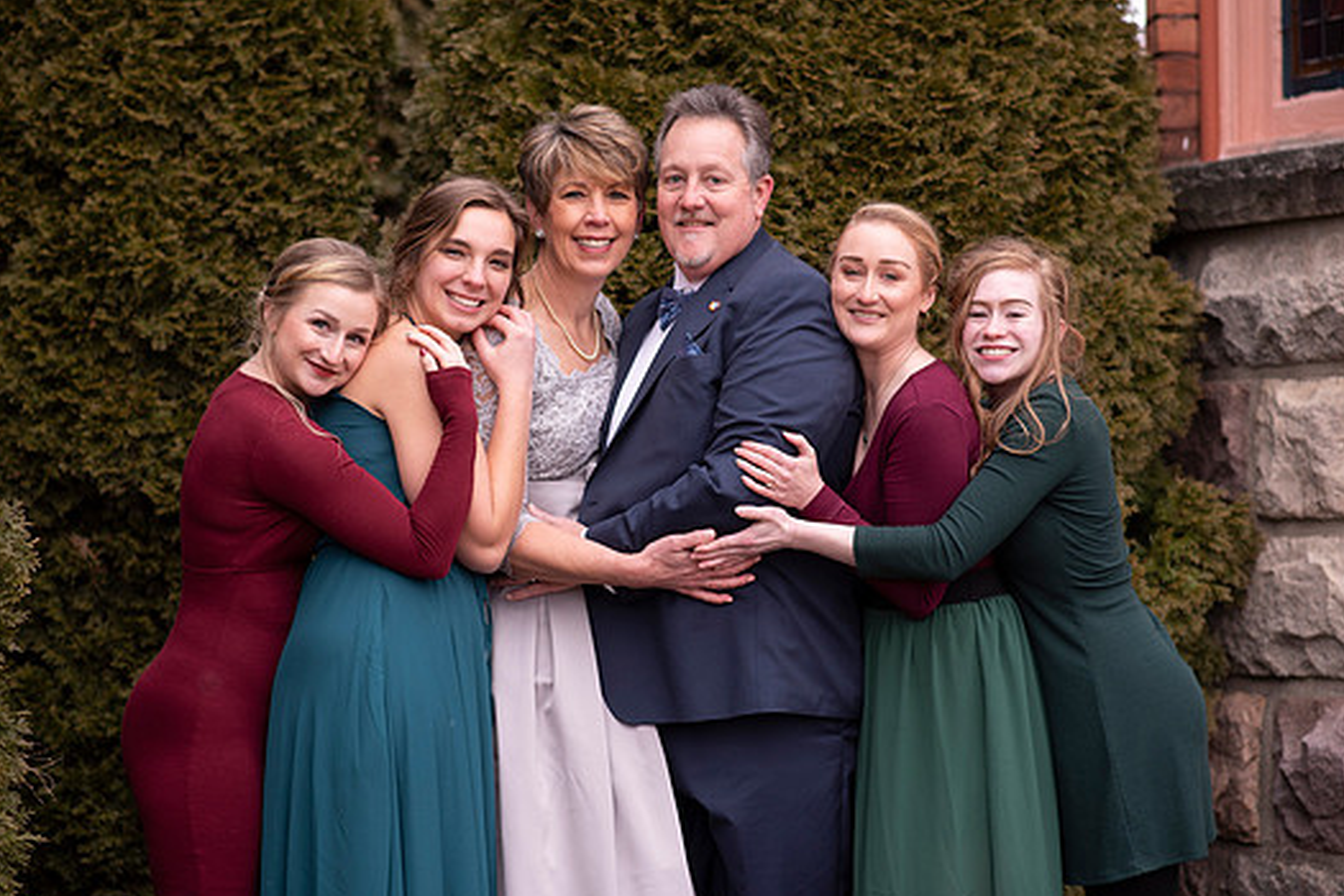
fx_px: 3509
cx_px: 620
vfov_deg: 14.6
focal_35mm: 94
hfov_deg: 21.7
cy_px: 444
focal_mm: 85
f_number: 2.5
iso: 100
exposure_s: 1/125
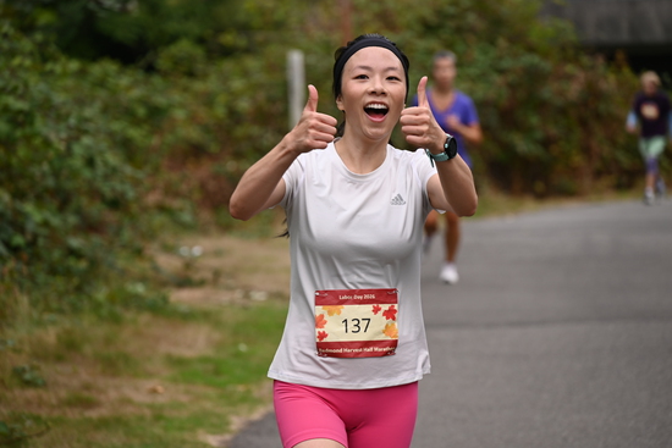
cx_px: 336
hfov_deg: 10.3
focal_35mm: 200
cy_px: 224
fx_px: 3734
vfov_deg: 6.9
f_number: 6.3
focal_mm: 200
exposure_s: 1/500
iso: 320
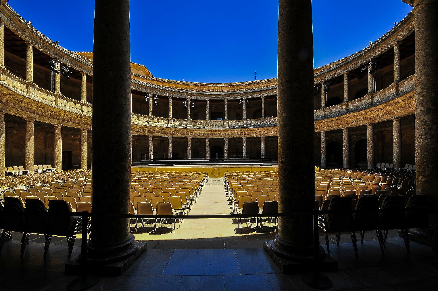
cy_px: 146
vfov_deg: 71.9
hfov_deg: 95.0
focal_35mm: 16
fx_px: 201
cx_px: 219
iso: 200
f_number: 14
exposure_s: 1/80
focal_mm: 11
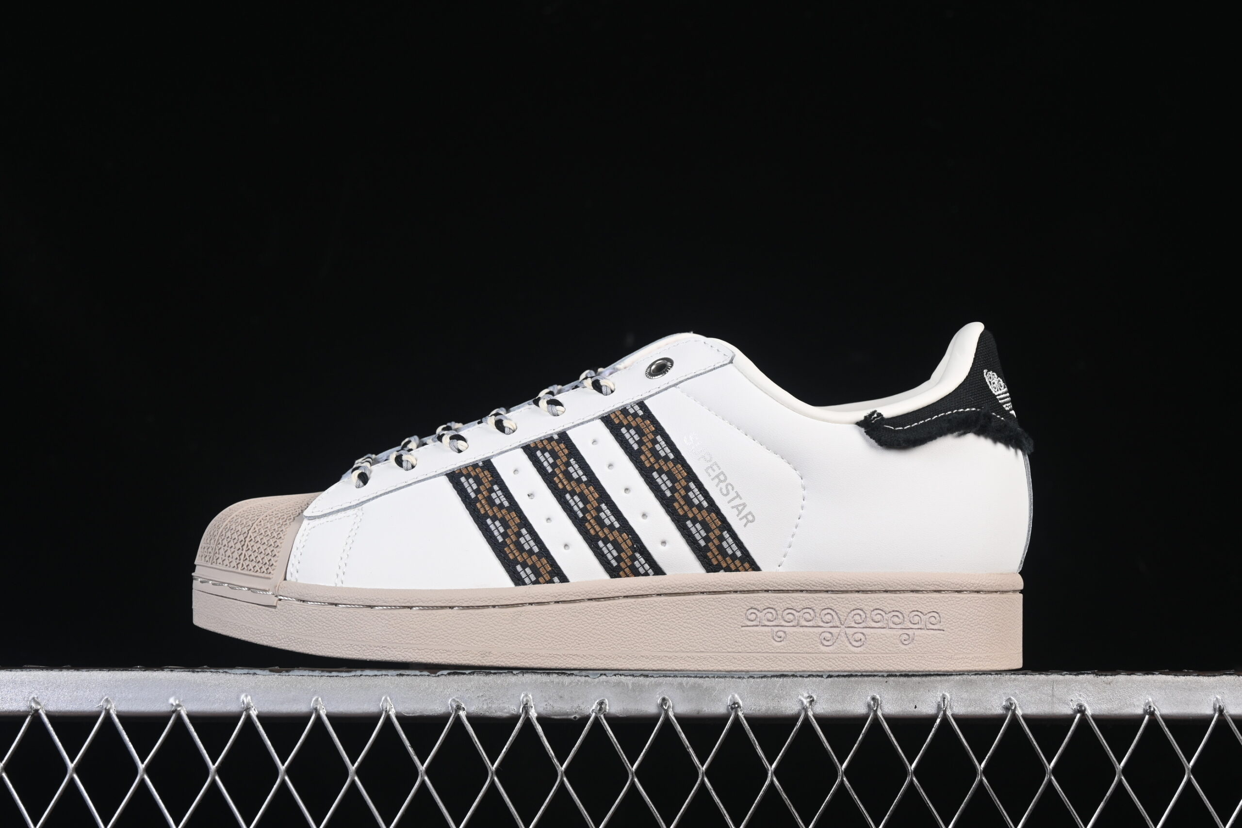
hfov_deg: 27.0
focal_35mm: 75
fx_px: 2587
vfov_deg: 18.2
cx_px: 621
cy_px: 414
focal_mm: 50
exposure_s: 1/80
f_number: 8
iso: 160
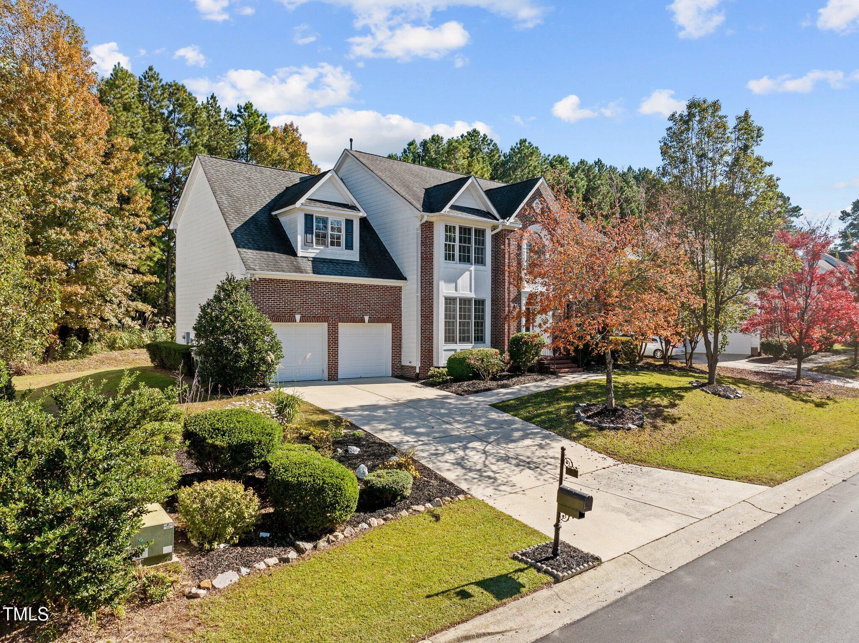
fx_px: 595
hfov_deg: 71.6
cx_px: 430
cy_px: 322
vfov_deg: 56.8
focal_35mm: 24
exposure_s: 1/200
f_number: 2.8
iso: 130
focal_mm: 12.29
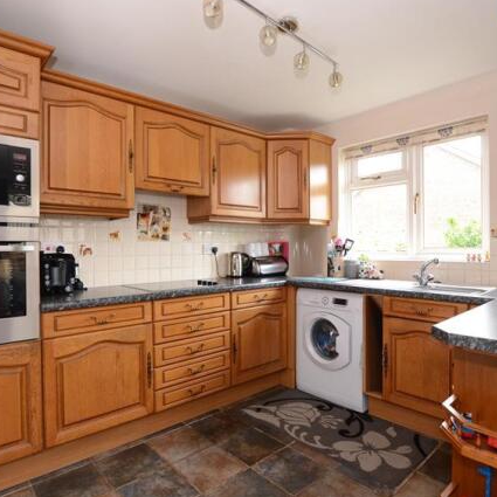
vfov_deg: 70.5
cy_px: 245
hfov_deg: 70.4
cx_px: 237
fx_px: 352
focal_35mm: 22
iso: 200
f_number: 5.6
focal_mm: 11
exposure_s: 1/6
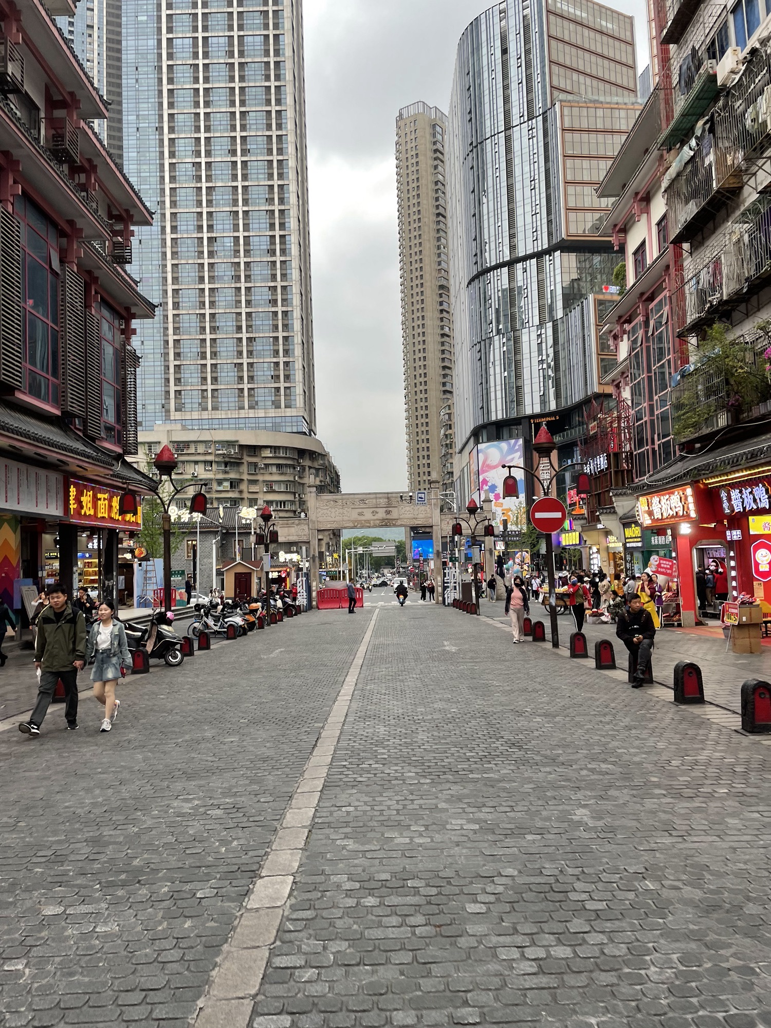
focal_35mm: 26
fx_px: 772
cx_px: 386
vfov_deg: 67.3
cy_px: 514
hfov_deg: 53.1
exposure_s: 1/121
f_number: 1.6
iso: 32
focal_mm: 4.2
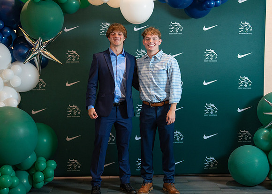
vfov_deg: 26.9
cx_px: 136
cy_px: 97
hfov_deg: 37.0
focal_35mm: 53
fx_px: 406
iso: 640
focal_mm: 50
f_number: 1.2
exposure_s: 1/320
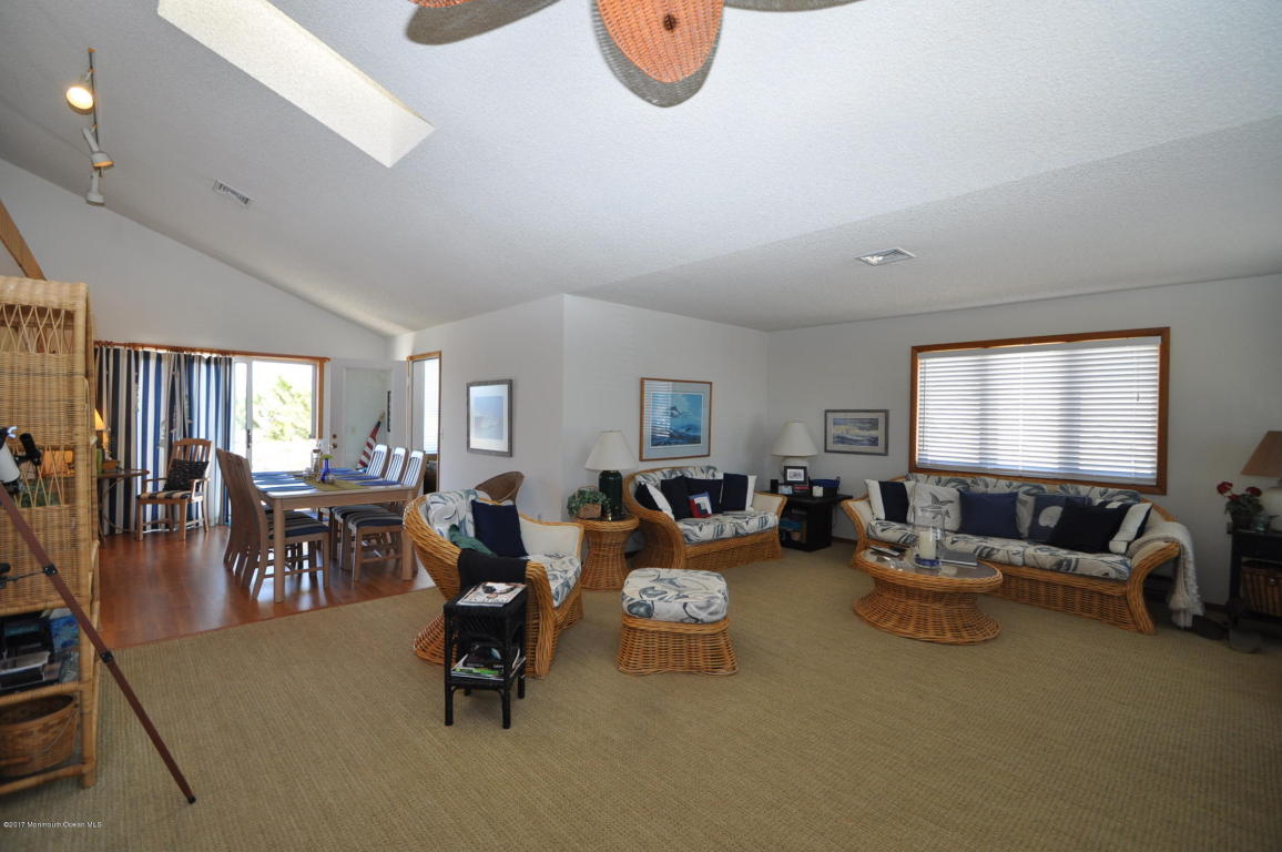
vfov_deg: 77.2
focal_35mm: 15
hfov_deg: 100.5
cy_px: 426
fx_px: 534
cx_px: 641
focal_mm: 10
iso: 400
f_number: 4.5
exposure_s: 1/80
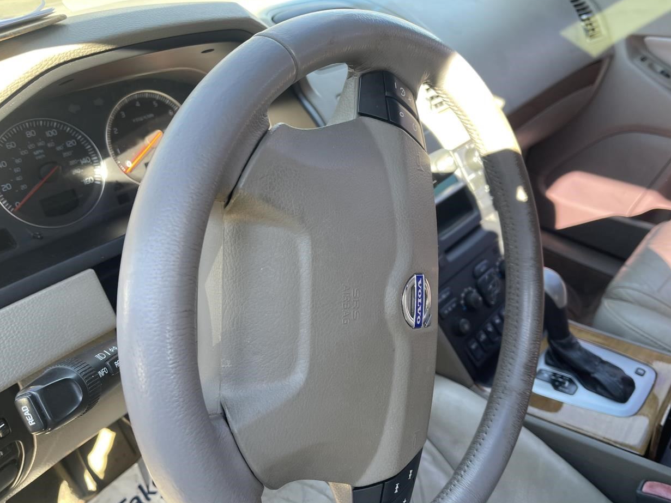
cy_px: 253
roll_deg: -2.9
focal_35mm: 26
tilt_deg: -34.8
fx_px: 504
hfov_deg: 67.3
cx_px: 327
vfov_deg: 53.1
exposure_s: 1/121
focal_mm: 5.1
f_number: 1.6
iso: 64
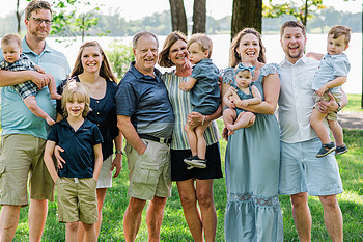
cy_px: 134
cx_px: 165
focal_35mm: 96
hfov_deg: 21.2
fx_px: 967
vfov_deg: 14.2
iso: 200
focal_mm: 58
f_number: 2.8
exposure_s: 1/500
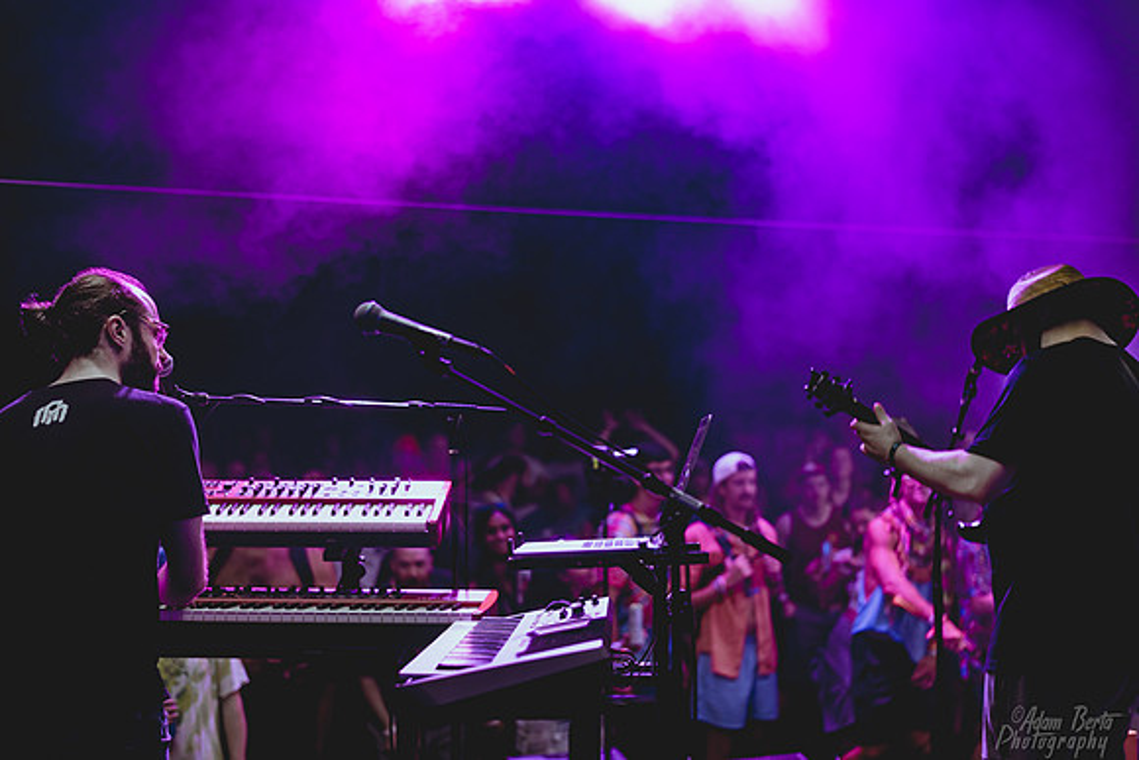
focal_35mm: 50
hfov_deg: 39.6
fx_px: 1582
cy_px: 380
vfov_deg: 27.0
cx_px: 570
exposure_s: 1/200
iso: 1600
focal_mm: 50
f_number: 2
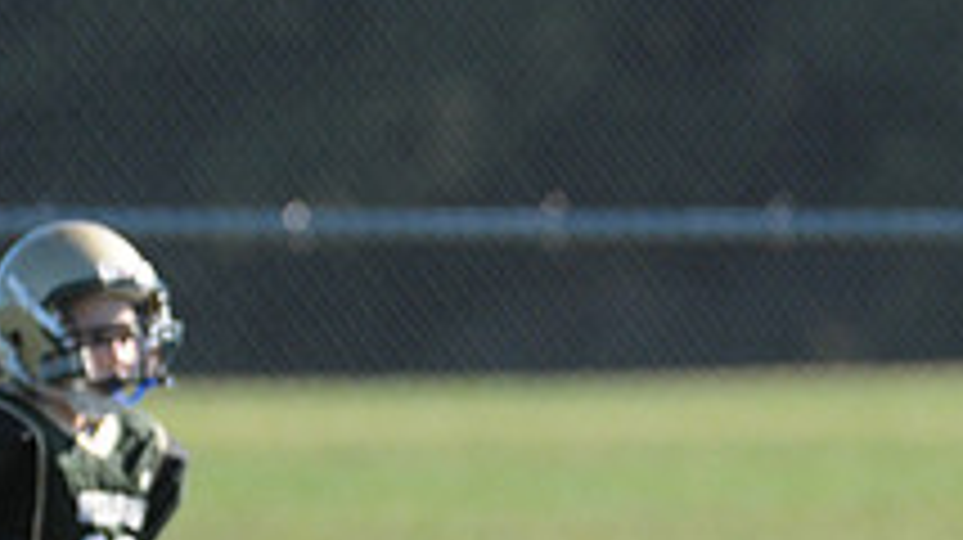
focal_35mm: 1148
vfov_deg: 1.1
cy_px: 776
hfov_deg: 1.9
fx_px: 29292
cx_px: 729
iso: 640
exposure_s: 1/2500
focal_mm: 270
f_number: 4
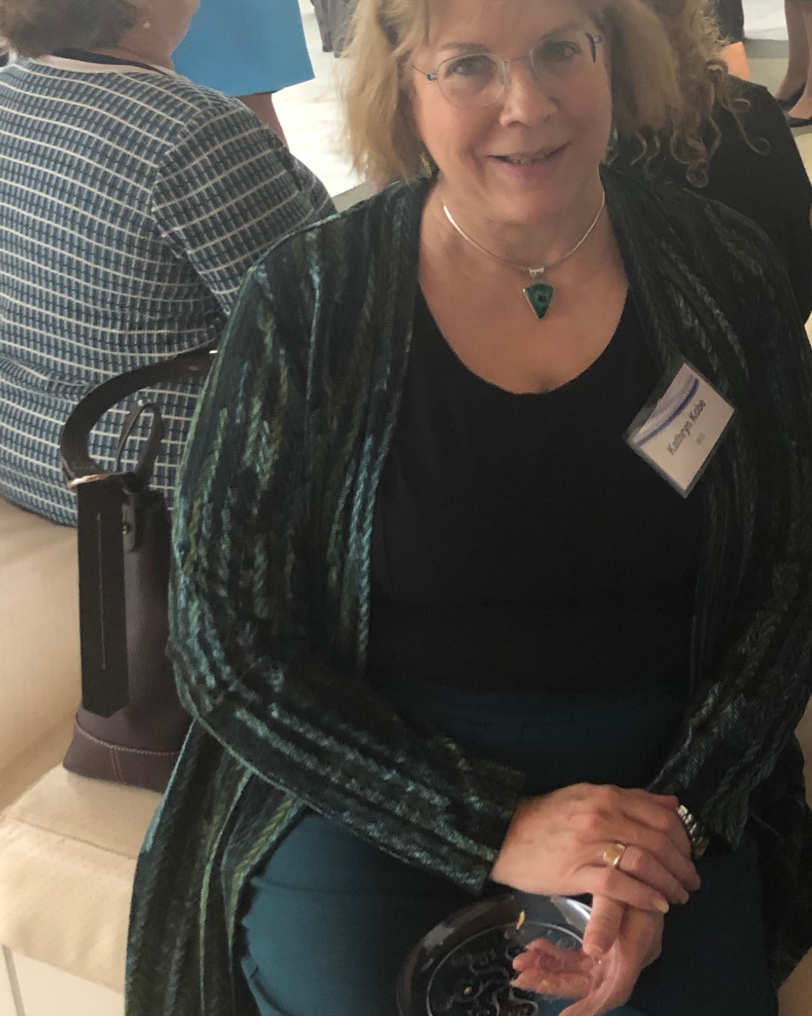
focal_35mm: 55
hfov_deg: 26.7
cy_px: 274
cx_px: 728
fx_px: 1652
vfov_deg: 33.6
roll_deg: +3.6
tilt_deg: -17.1
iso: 100
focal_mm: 3.99
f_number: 1.8
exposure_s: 1/9
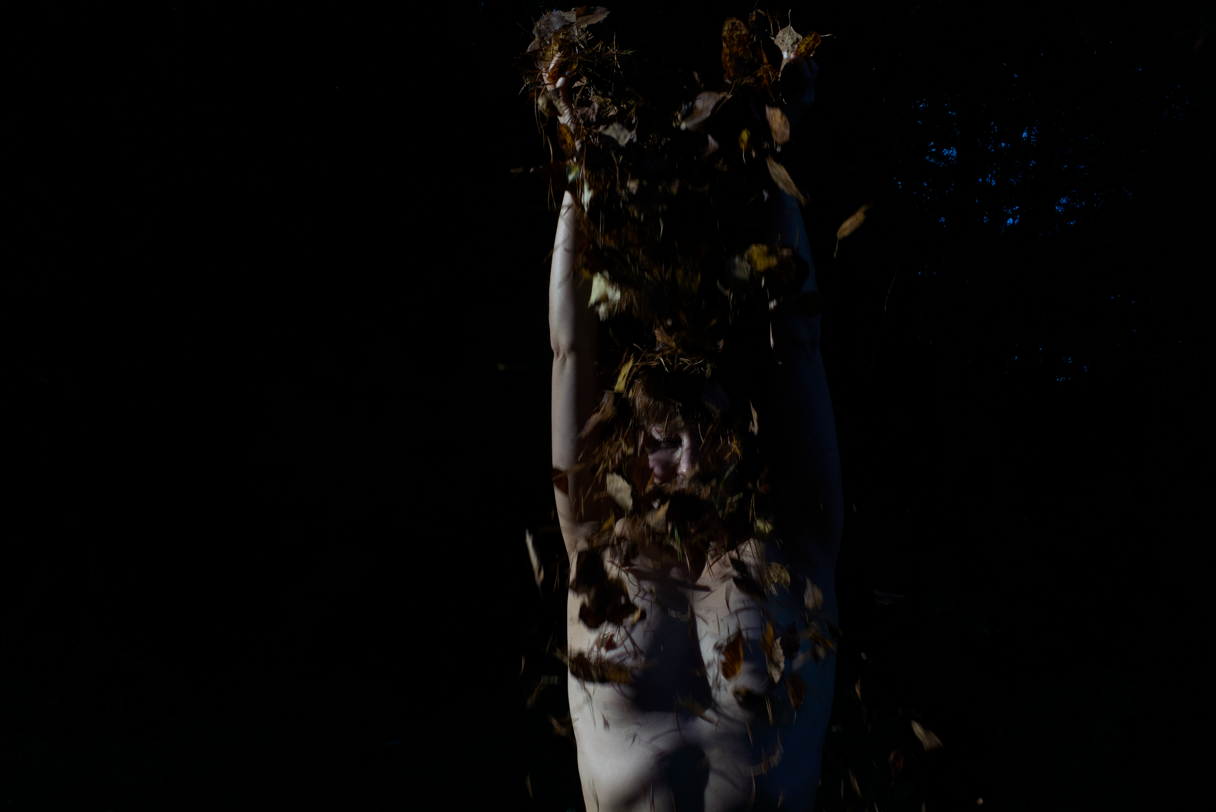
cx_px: 608
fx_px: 1217
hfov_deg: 53.1
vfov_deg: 36.9
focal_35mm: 36
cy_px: 406
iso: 250
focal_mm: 36
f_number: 22
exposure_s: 1/250
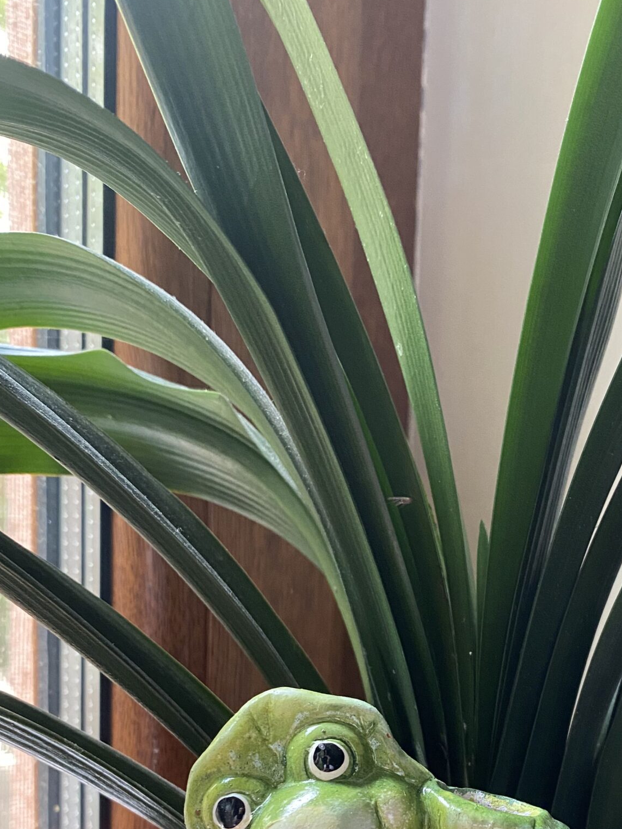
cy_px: 689
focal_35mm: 42
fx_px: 1006
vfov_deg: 42.3
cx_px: 423
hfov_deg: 34.0
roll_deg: -2.6
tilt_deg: -7.2
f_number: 1.8
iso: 400
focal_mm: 4.25
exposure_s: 1/60
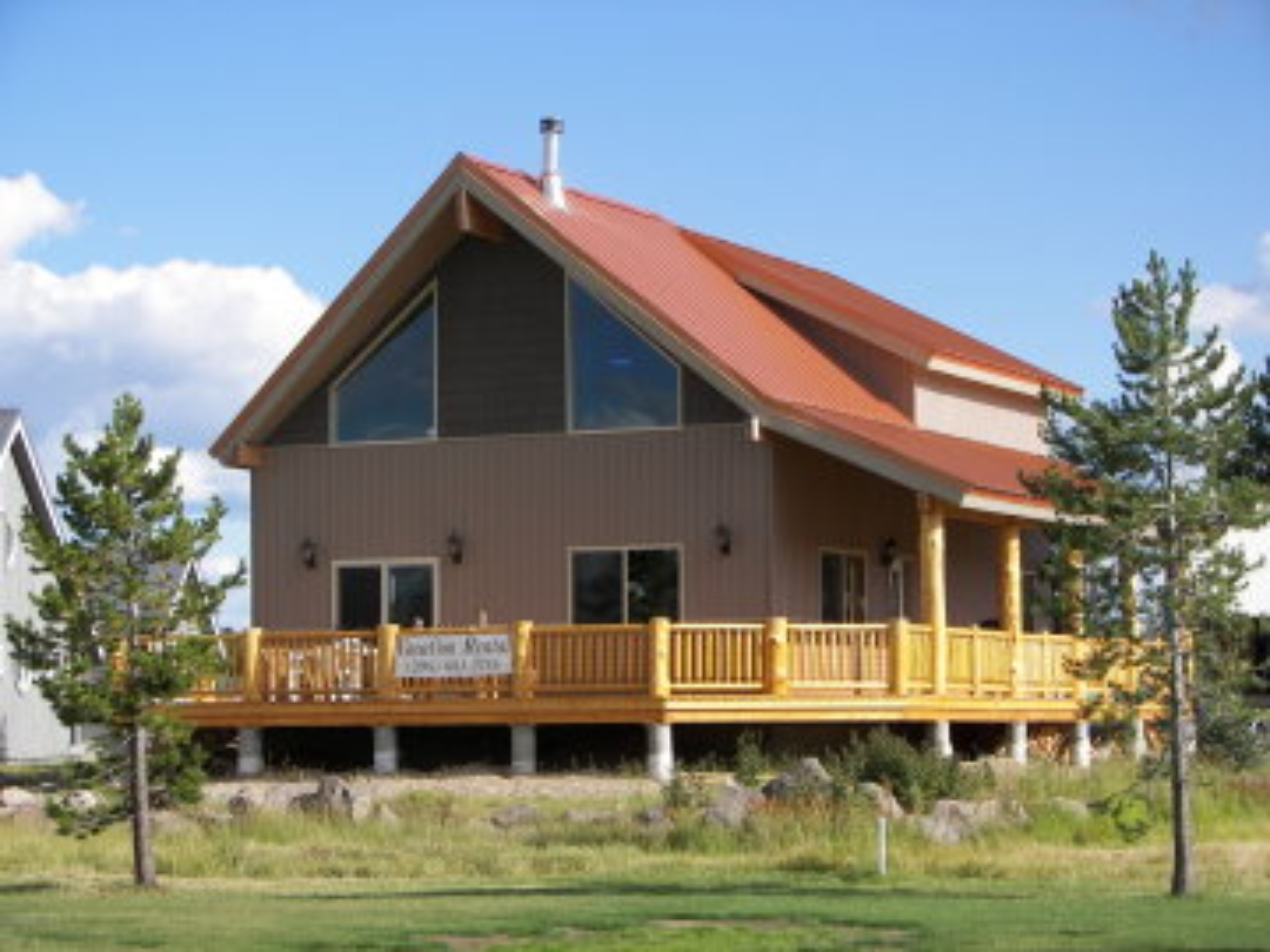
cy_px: 476
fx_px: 3412
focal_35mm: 93
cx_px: 635
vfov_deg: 15.9
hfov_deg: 21.1
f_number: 3.2
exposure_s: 1/640
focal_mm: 15.4
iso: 50
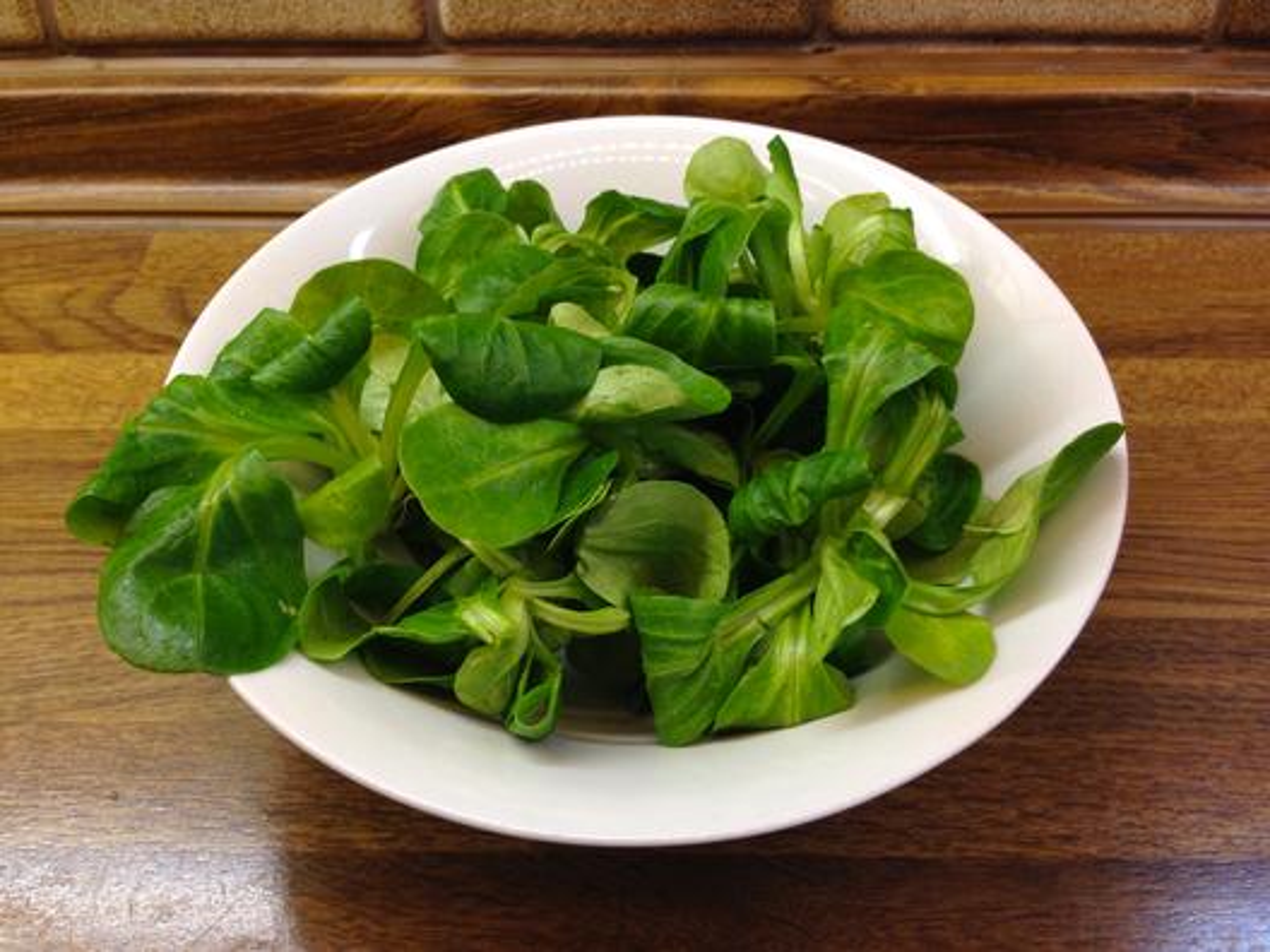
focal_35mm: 33
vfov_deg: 42.9
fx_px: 1211
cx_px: 635
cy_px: 476
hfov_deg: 55.4
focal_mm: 4.12
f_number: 2.4
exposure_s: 1/30
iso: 64
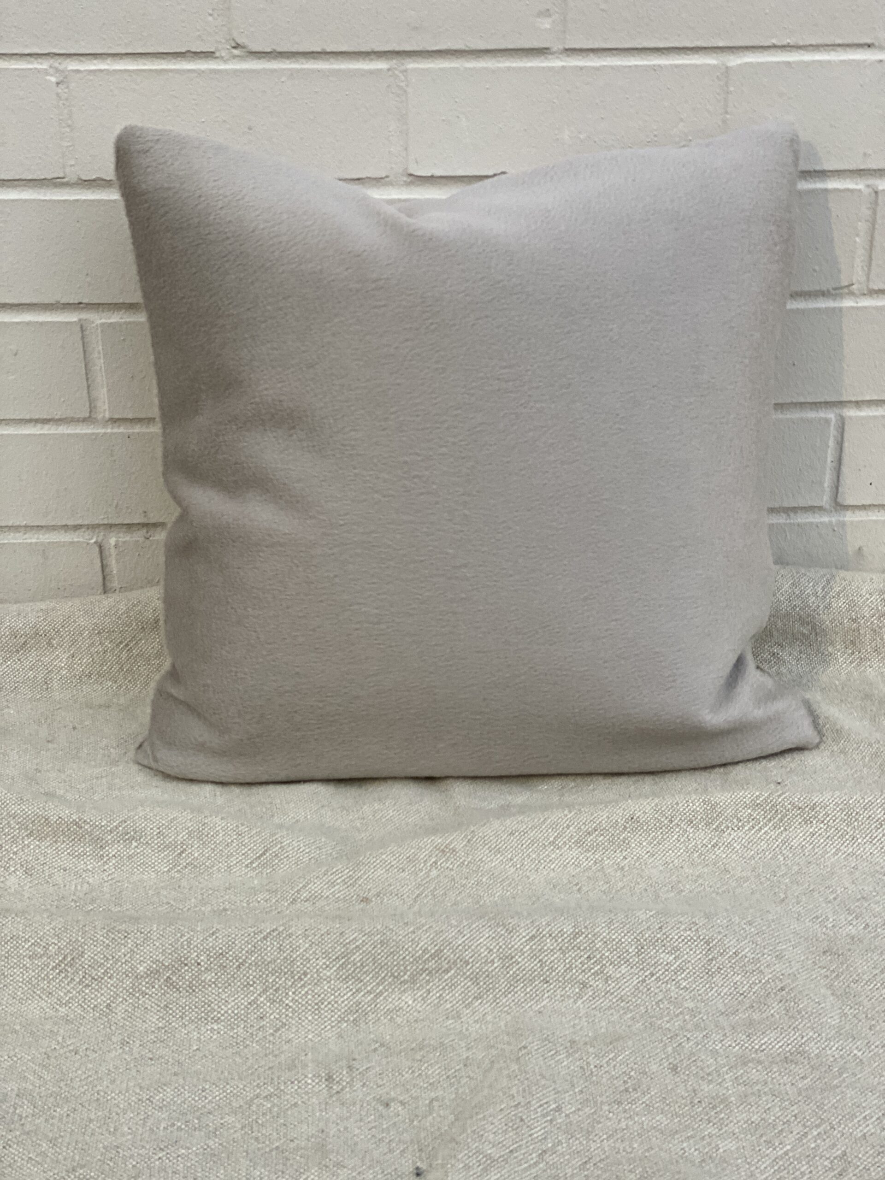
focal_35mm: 52
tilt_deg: -23.4
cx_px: 442
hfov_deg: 28.0
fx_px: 1773
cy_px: 590
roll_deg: +0.8
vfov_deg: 36.8
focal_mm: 6
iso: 200
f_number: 2
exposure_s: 1/120
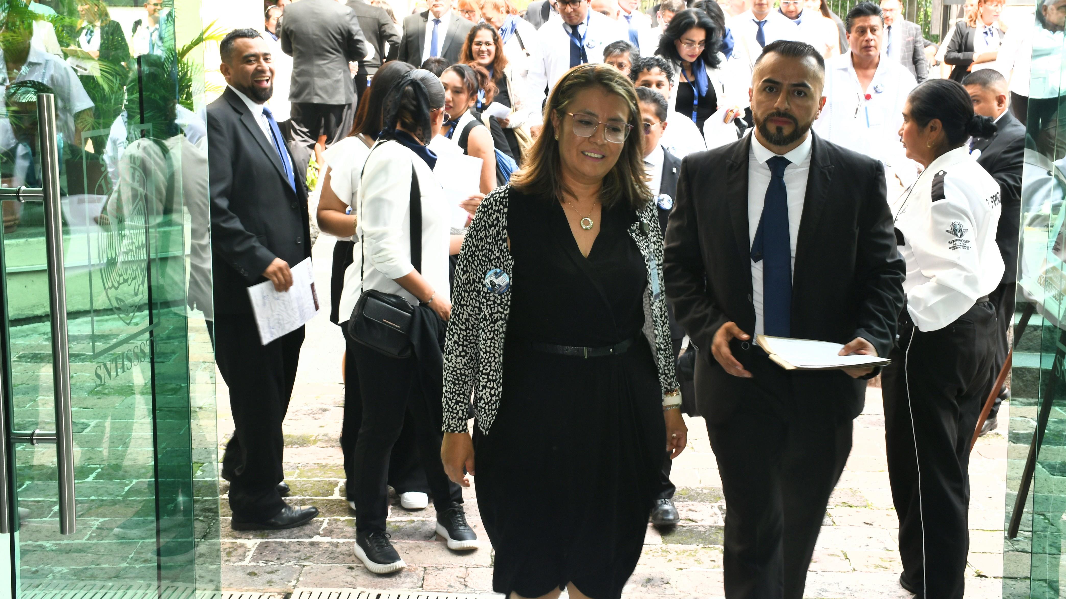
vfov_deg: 28.3
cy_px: 252
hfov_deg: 48.4
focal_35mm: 42
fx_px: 1187
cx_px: 534
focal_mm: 27
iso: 220
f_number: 10
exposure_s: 1/60
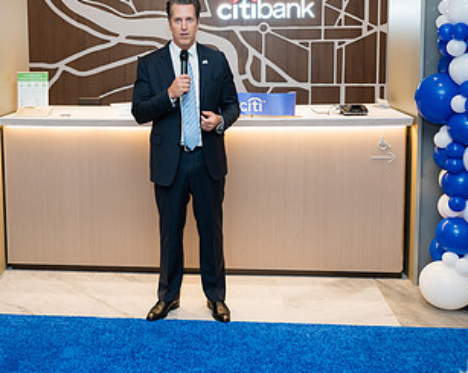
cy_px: 115
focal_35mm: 48
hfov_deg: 38.5
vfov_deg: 31.1
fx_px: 664
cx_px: 165
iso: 400
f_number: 3.2
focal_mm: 26.5
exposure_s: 1/160
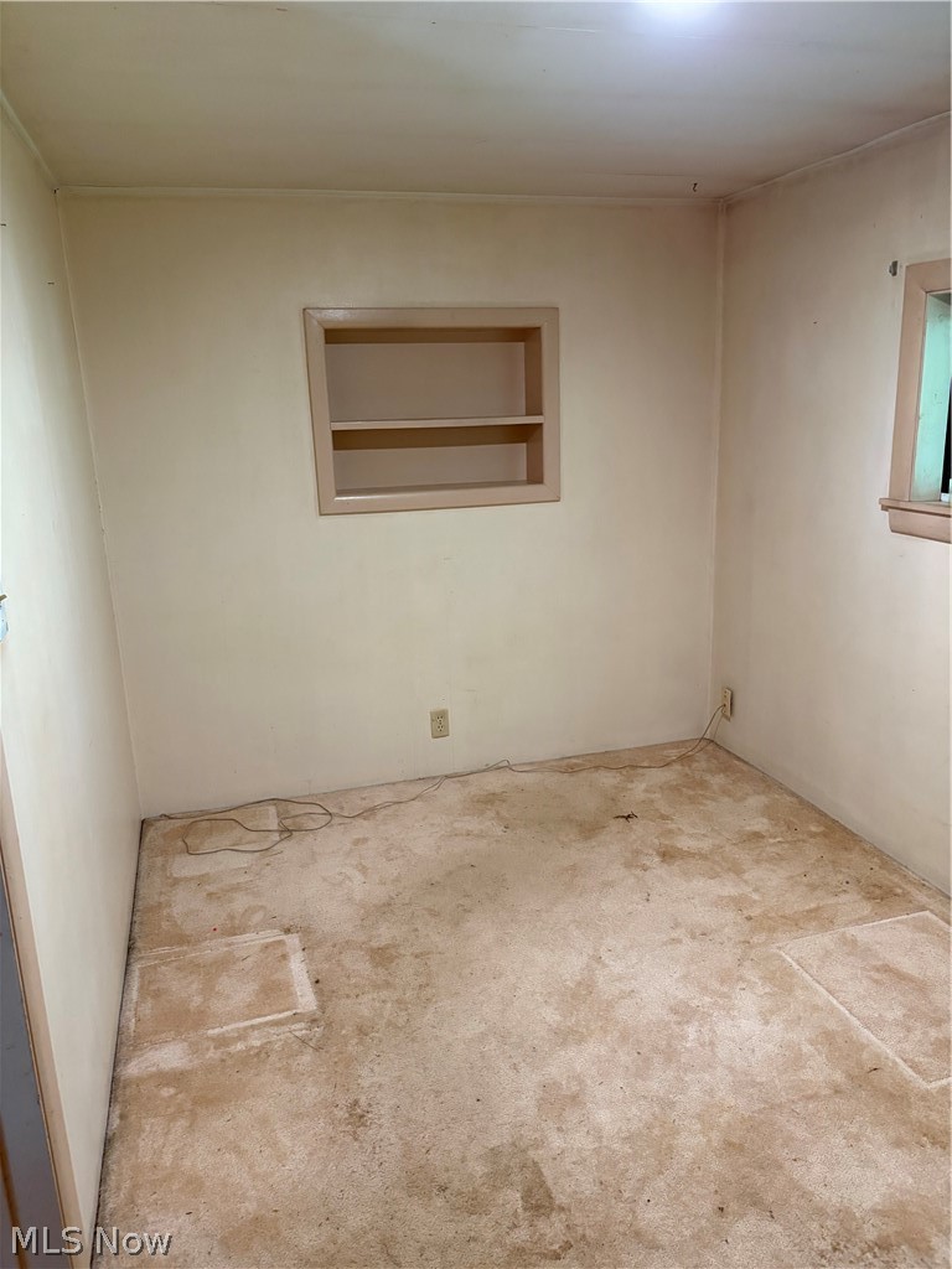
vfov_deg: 67.3
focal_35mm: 26
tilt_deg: -13.1
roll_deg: +1.1
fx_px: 953
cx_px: 476
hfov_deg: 53.1
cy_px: 634
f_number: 1.6
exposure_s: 1/60
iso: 320
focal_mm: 5.96
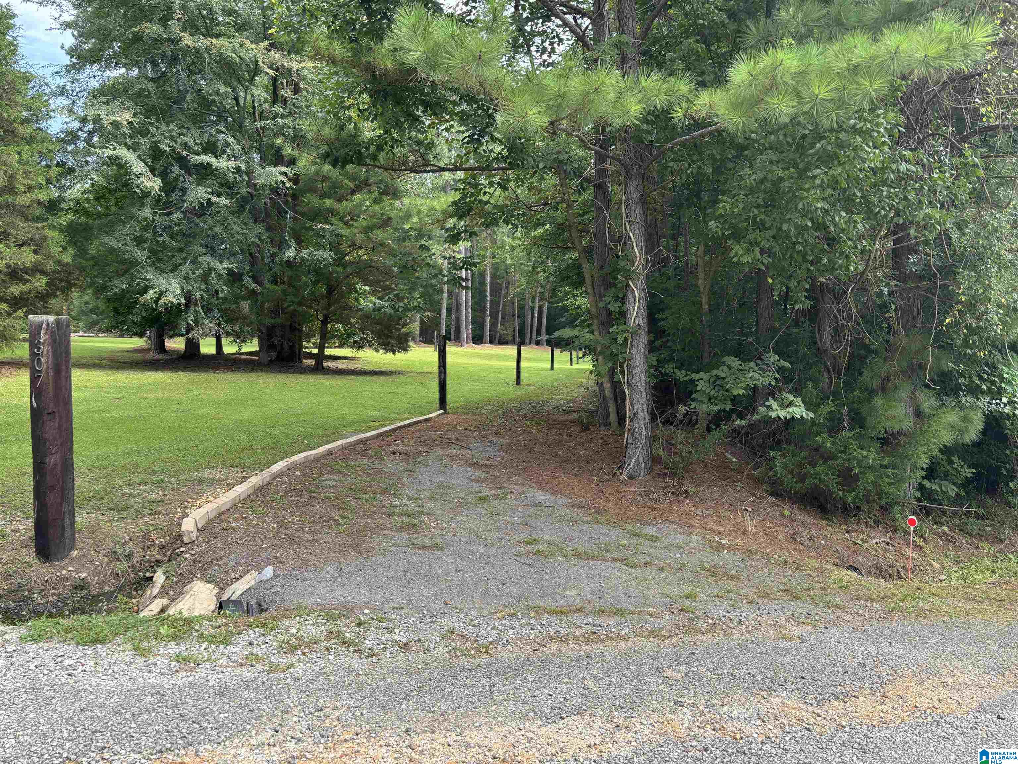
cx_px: 509
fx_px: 765
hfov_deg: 67.3
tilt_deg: -2.0
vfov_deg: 53.1
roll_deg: -0.3
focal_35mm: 26
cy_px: 382
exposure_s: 1/493
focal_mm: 5.96
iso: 50
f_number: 1.6
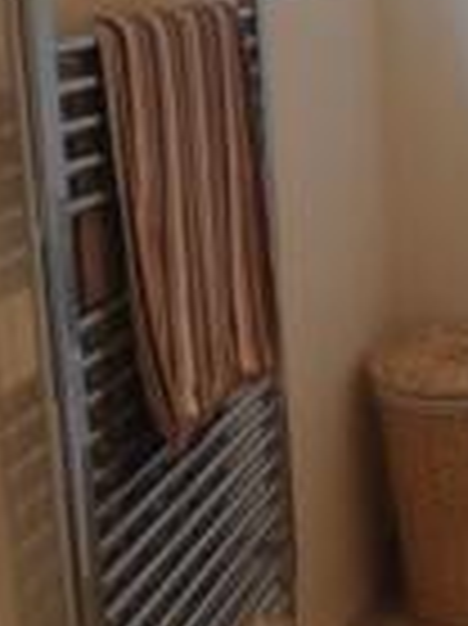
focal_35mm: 66
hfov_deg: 19.5
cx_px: 688
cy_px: 155
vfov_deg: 29.0
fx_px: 1192
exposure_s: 1/30
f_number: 3.4
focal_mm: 3.6
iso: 100
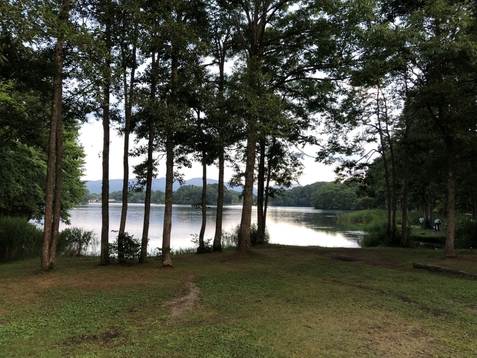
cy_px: 179
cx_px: 238
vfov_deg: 49.7
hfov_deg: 63.4
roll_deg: +0.5
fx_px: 386
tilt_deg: +3.1
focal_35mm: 28
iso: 25
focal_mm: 3.99
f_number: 1.8
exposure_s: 1/30
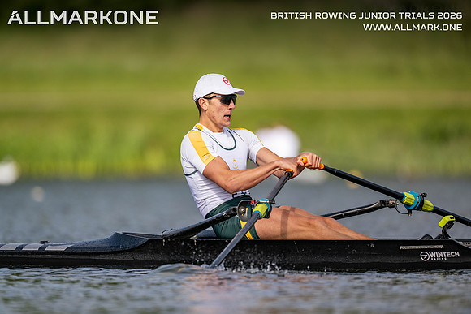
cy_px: 157
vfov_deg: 2.3
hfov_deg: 3.4
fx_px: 7851
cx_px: 236
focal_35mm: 600
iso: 280
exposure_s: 1/2500
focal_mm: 600
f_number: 4
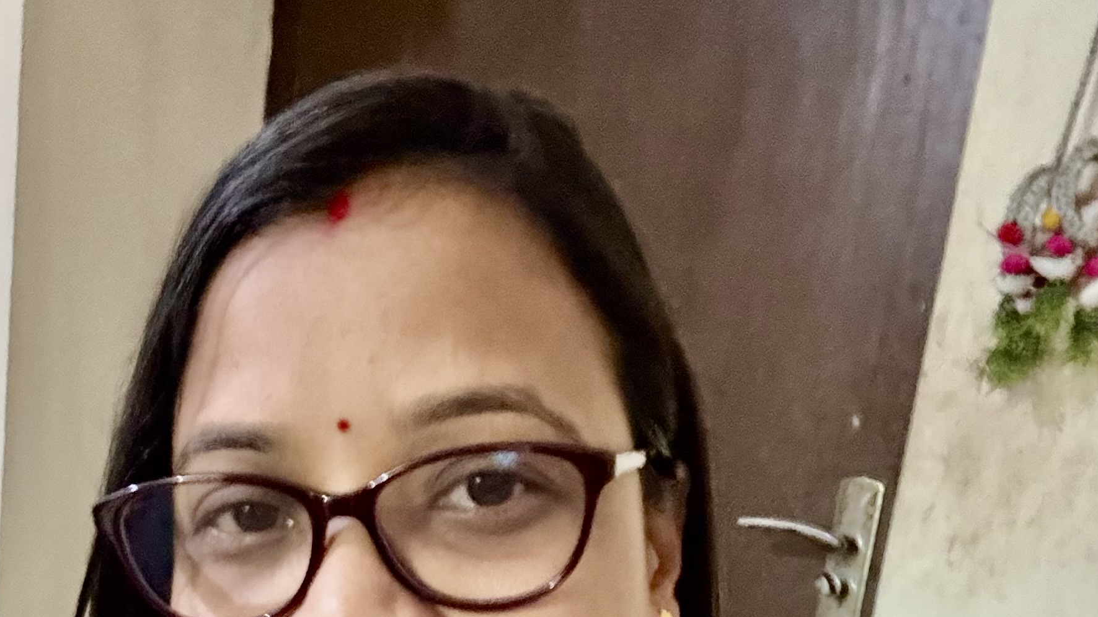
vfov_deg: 19.2
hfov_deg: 36.3
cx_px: 395
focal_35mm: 57
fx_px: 1659
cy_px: 837
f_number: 1.9
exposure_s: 1/17
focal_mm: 2.69
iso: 1000
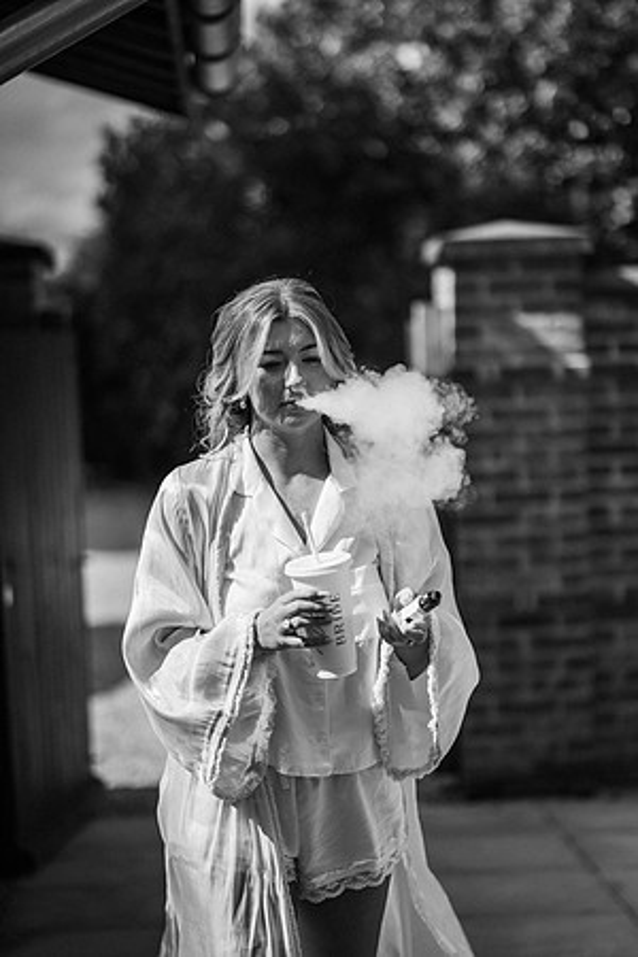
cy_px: 478
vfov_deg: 23.9
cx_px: 319
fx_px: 2259
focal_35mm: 85
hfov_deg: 16.1
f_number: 2
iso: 100
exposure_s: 1/8000
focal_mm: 85
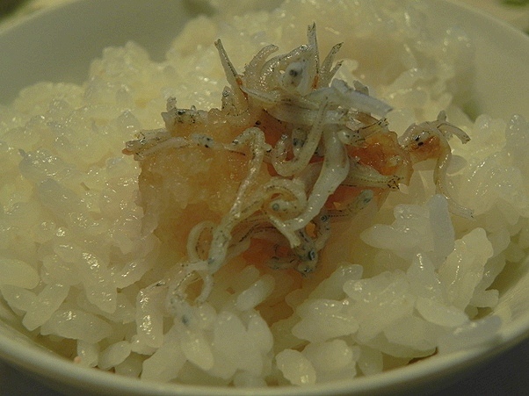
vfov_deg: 28.0
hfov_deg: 36.8
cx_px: 264
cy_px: 198
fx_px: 794
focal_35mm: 52
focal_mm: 9.2
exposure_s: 1/35.3
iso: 160
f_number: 3.5
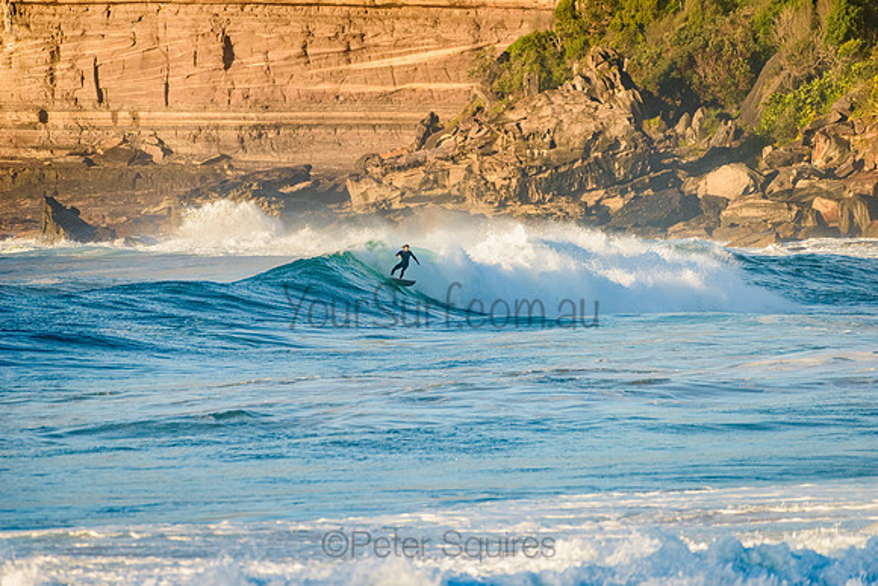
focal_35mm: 500
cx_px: 439
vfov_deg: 2.8
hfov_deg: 4.1
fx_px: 12197
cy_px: 293
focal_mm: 500
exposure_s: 1/1600
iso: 360
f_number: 5.6
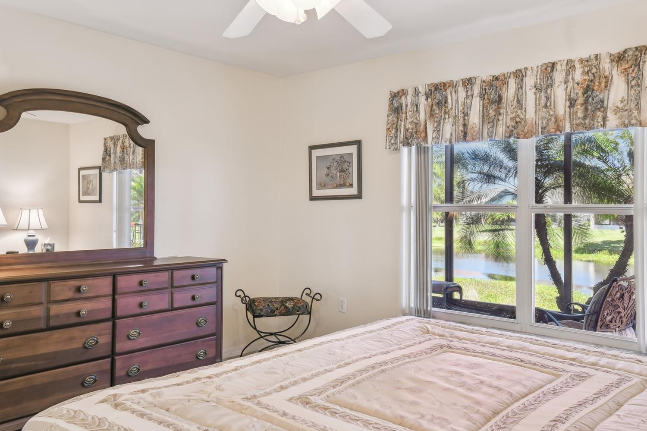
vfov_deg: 41.1
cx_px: 338
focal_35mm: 32
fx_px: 575
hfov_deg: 58.7
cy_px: 208
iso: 100
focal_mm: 20
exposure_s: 1/13
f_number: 7.1
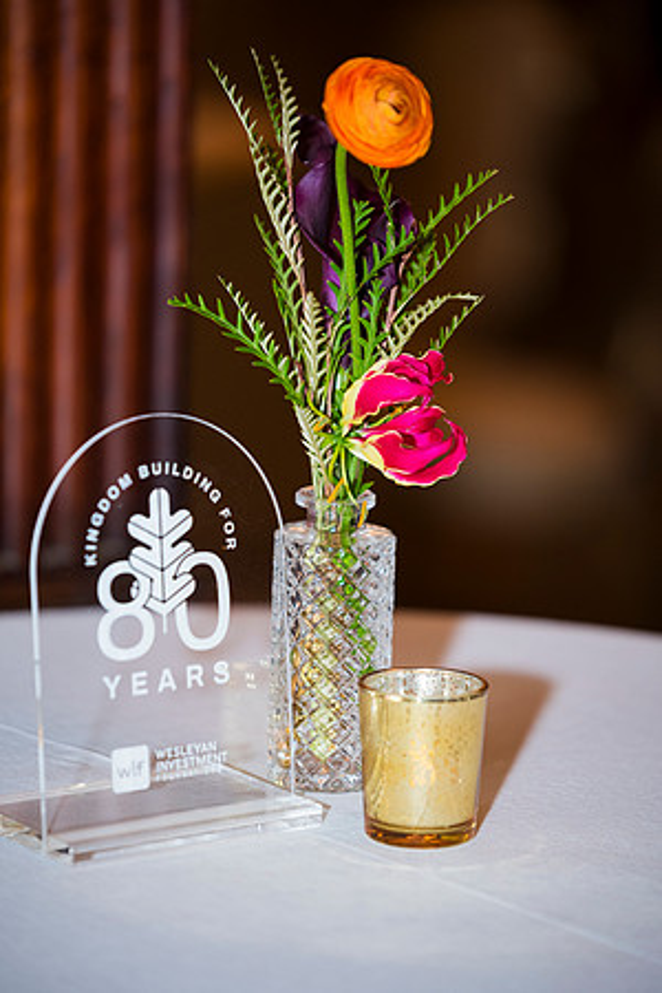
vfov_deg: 10.3
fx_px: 5516
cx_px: 331
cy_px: 496
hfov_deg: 6.9
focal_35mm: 200
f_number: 2.8
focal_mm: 200
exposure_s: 1/125
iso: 800
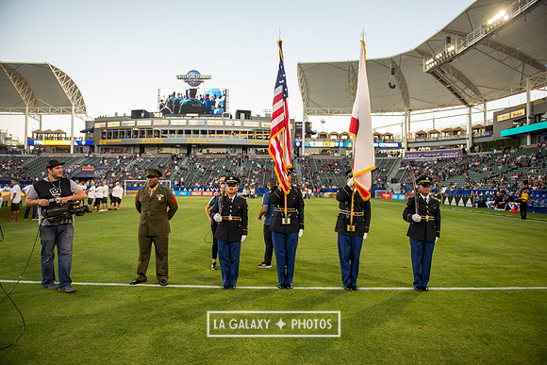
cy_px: 182
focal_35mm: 24
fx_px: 365
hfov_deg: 73.7
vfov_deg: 53.2
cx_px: 274
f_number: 2.8
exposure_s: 1/640
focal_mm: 24
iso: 1100
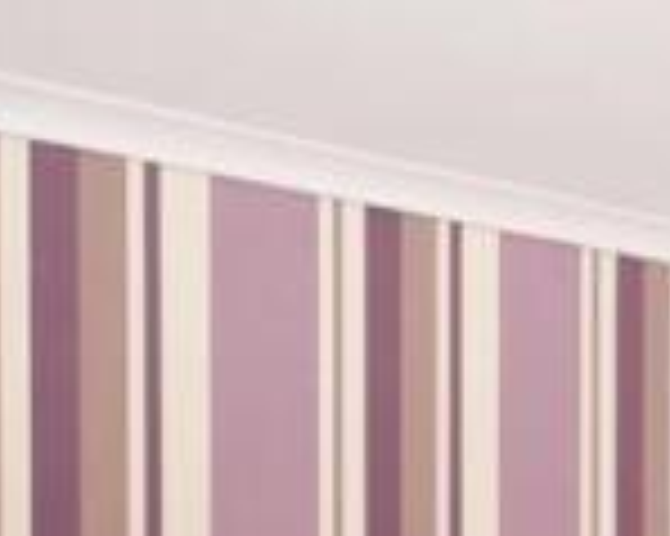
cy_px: 583
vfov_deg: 23.2
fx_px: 1229
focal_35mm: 62
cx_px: 980
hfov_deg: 24.4
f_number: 11
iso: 400
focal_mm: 10
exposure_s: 1/15
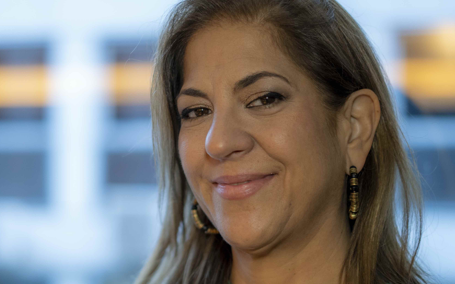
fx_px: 1141
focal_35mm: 92
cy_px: 199
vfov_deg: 14.2
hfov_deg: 22.5
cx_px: 164
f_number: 1.8
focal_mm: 50
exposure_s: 1/100
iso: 800
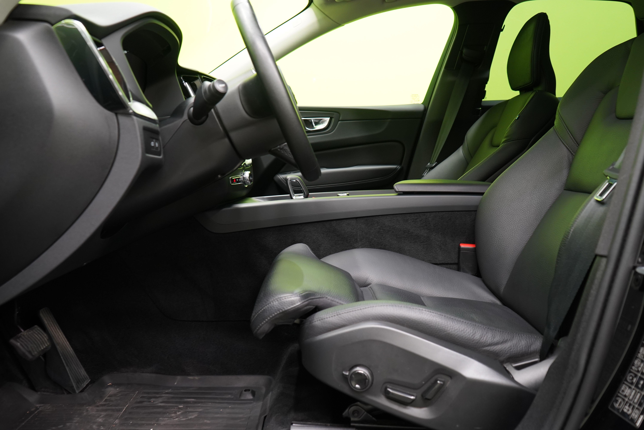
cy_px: 215
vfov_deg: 45.0
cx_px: 322
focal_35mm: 29
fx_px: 519
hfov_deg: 63.7
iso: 1250
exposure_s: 1/15
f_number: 5
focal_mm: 29
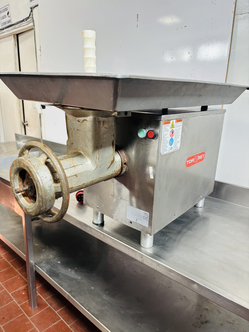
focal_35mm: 26
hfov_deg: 53.1
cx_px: 124
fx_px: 249
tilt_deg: -15.5
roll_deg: -1.9
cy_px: 166
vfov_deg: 67.3
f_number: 1.6
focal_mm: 5.96
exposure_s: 1/100
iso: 125
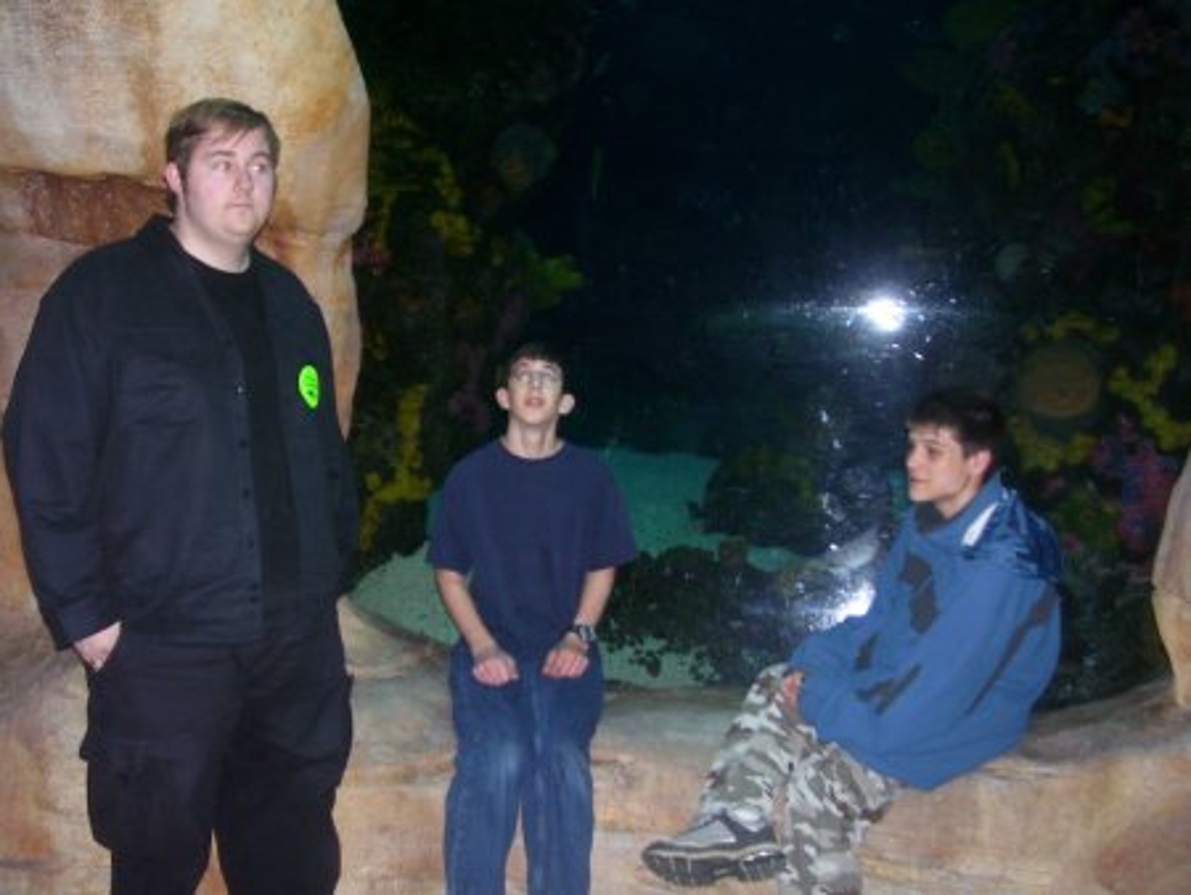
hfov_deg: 53.9
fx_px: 1170
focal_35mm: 34
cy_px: 448
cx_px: 596
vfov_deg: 41.8
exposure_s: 1/60
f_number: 2.7
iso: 125
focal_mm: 5.6
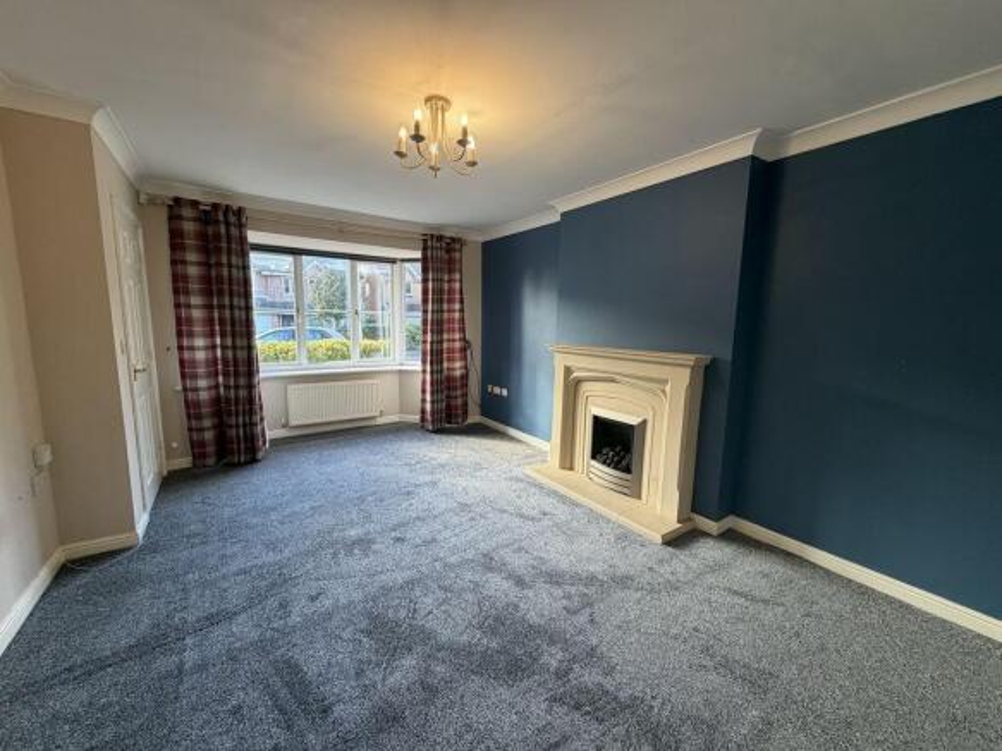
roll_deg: -0.6
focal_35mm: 14
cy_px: 376
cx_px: 501
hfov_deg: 102.1
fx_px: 405
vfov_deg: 85.7
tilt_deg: -7.8
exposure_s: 1/100
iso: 200
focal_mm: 2.22
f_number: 2.2
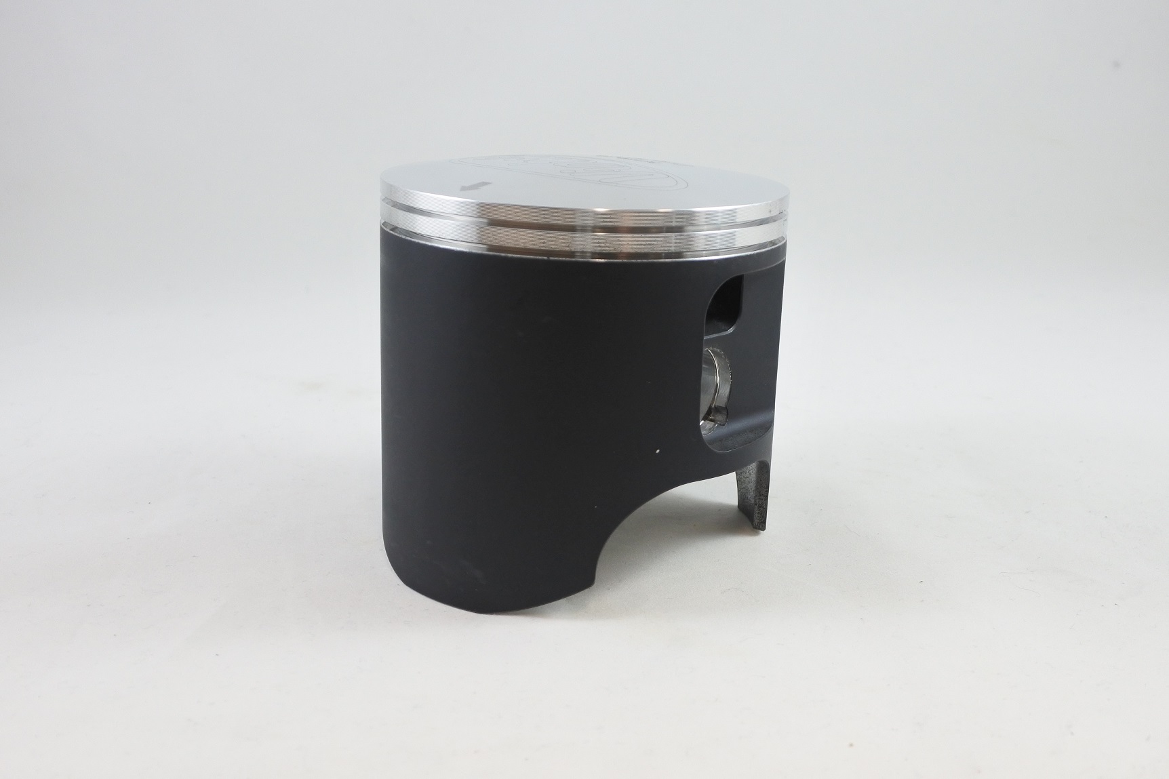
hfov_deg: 53.1
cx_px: 584
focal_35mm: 36
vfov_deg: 36.9
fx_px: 1169
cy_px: 390
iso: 450
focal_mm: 13.7
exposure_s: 1/125
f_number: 4
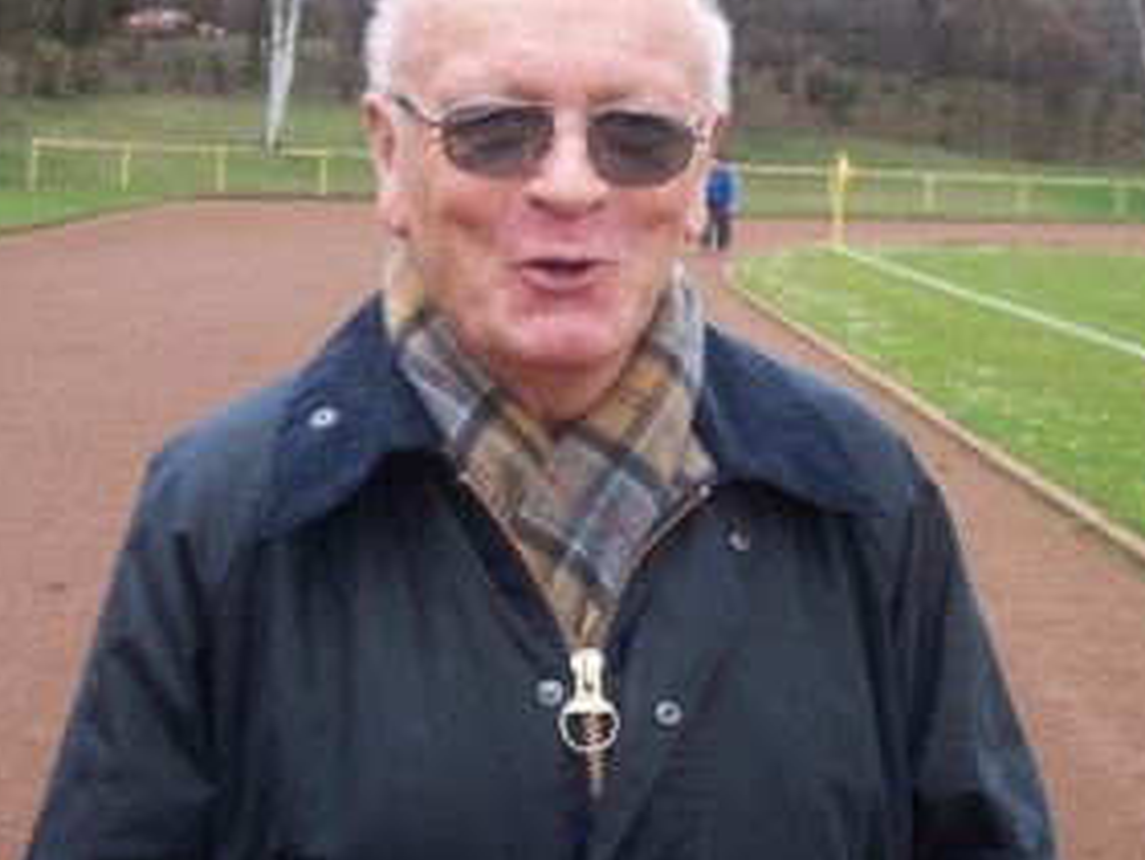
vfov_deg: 19.8
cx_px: 587
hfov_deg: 26.3
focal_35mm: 74
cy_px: 281
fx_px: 2449
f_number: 4
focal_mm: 10.7
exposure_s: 1/180
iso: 100
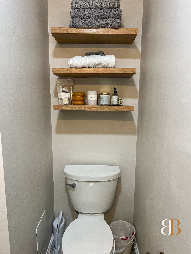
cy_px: 127
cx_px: 96
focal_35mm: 26
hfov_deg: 53.1
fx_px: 191
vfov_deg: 67.3
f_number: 1.5
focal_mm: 5.7
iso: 80
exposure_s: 1/120
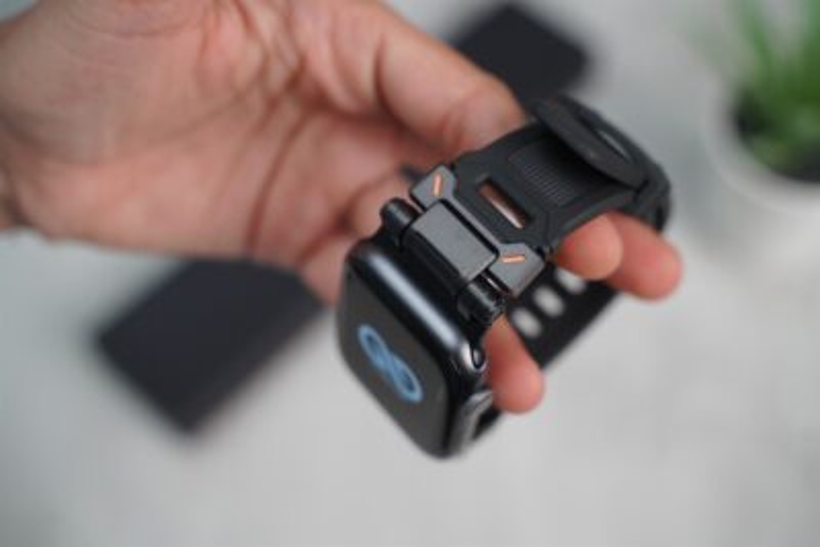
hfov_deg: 38.2
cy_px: 274
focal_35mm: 52
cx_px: 410
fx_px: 1185
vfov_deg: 26.0
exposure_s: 1/160
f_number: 4
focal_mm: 52
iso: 2000
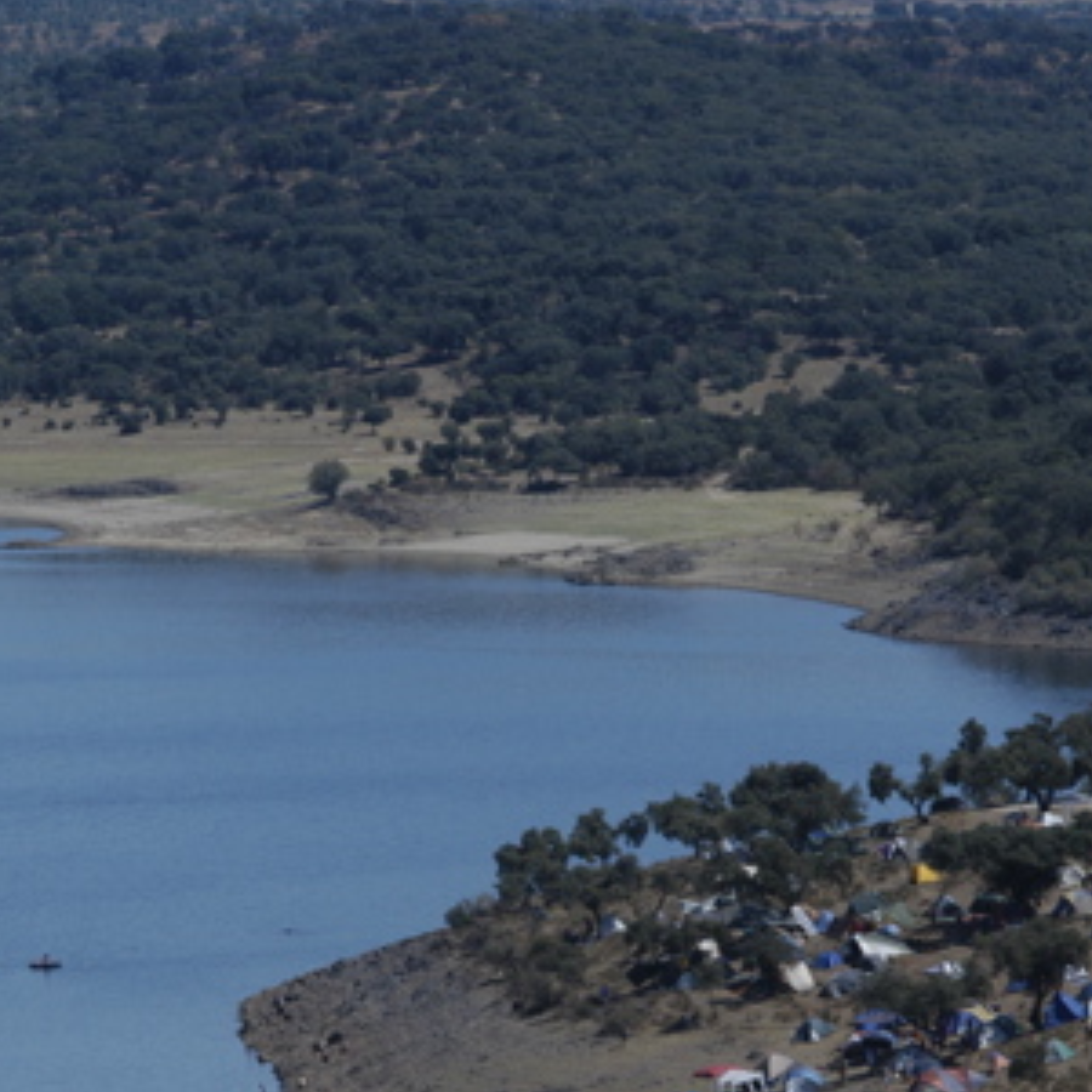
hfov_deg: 5.8
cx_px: 464
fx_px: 10850
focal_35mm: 304
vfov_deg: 5.8
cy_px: 950
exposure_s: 1/640
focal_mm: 112
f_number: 8
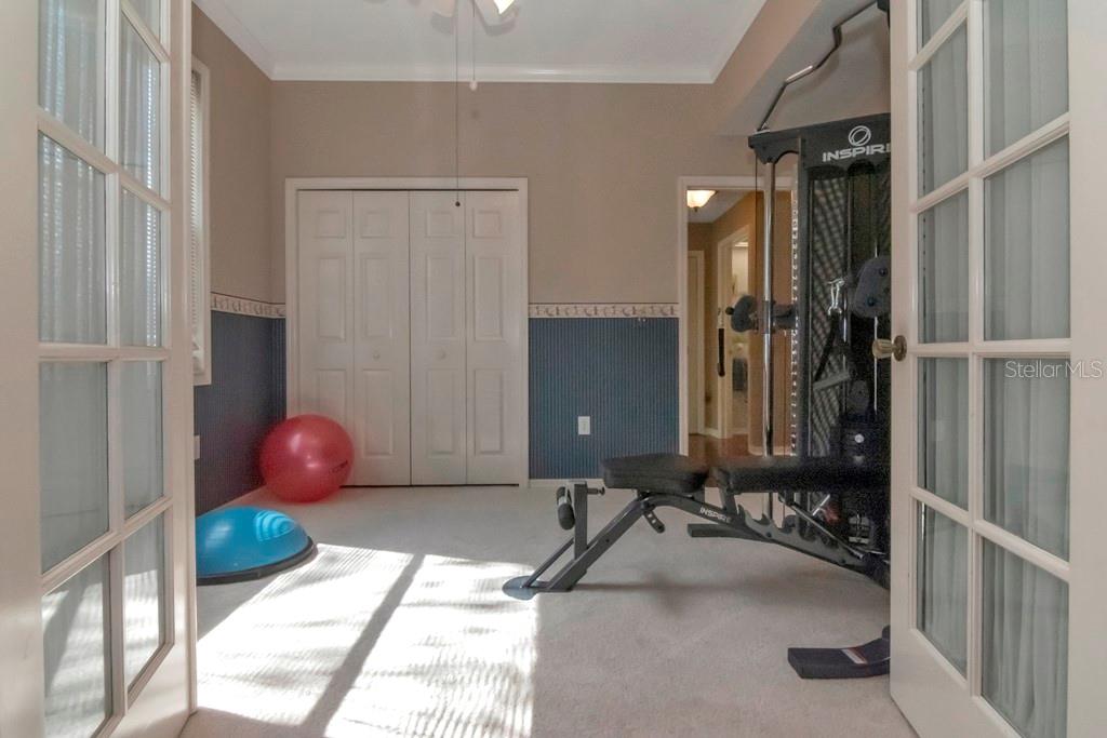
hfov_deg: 90.0
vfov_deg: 67.4
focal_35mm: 18
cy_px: 369
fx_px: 554
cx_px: 554
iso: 5000
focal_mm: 12
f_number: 18
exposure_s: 1/200
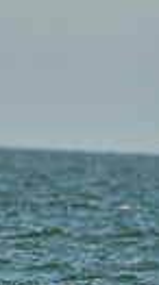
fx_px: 12652
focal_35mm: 1676
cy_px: 55
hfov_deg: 0.7
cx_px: -468
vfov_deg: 1.3
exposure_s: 1/800
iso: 280
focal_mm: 360
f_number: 10
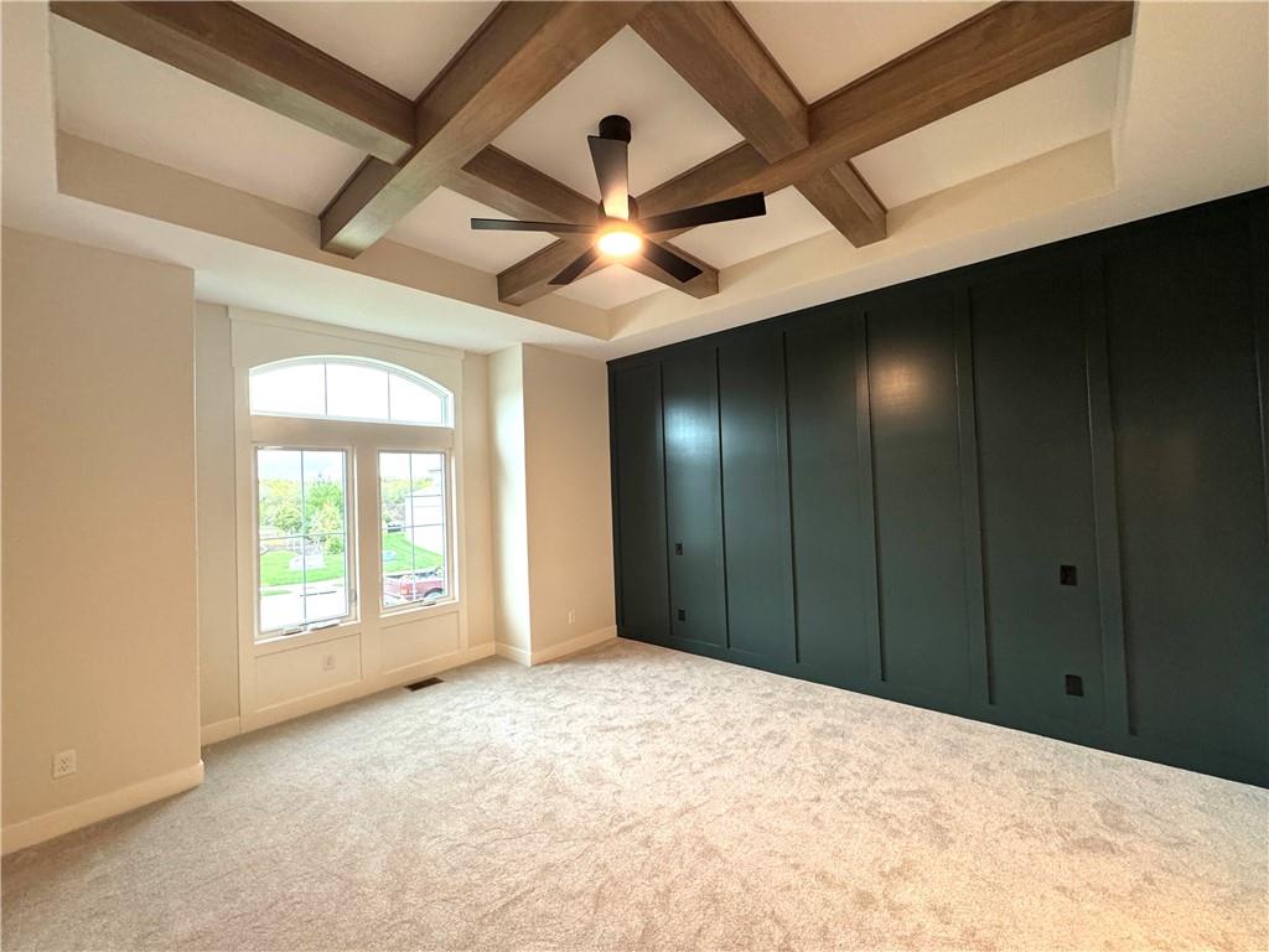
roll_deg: +2.4
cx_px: 634
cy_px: 476
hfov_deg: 102.1
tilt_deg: +0.4
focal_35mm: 14
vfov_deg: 85.7
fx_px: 513
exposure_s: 1/60
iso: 400
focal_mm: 2.22
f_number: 2.2
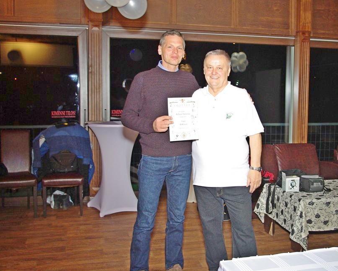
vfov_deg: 34.9
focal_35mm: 43
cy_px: 131
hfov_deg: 42.5
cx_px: 215
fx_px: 430
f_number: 4
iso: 400
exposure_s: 1/45
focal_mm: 24.38
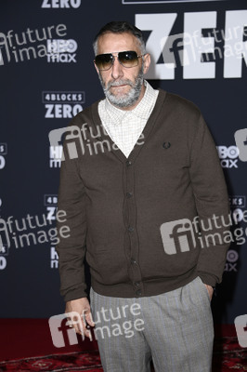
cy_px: 186
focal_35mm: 82
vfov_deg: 24.8
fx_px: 845
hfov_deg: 16.6
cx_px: 124
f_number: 5.6
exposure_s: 1/250
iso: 800
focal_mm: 82
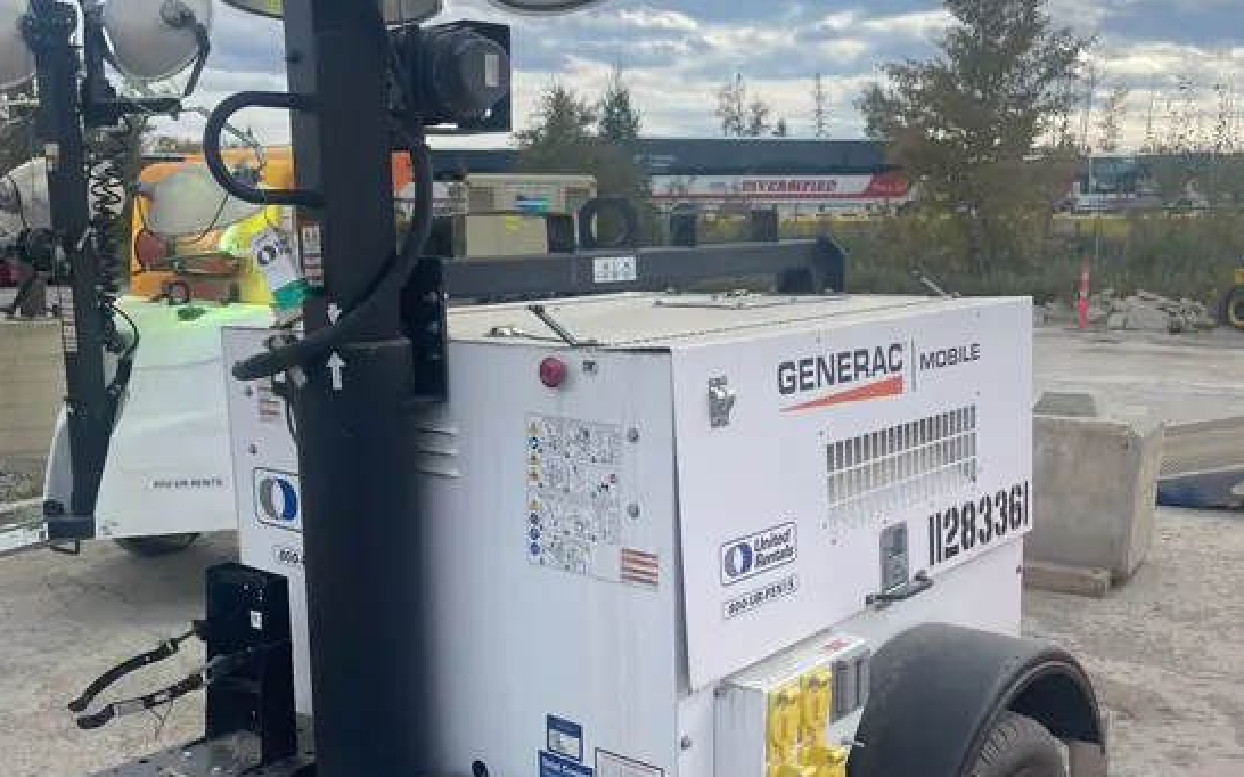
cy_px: 471
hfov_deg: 52.8
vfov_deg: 34.3
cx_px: 622
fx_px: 1254
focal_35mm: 37
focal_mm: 4.2
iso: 50
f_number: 1.6
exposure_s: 1/2618
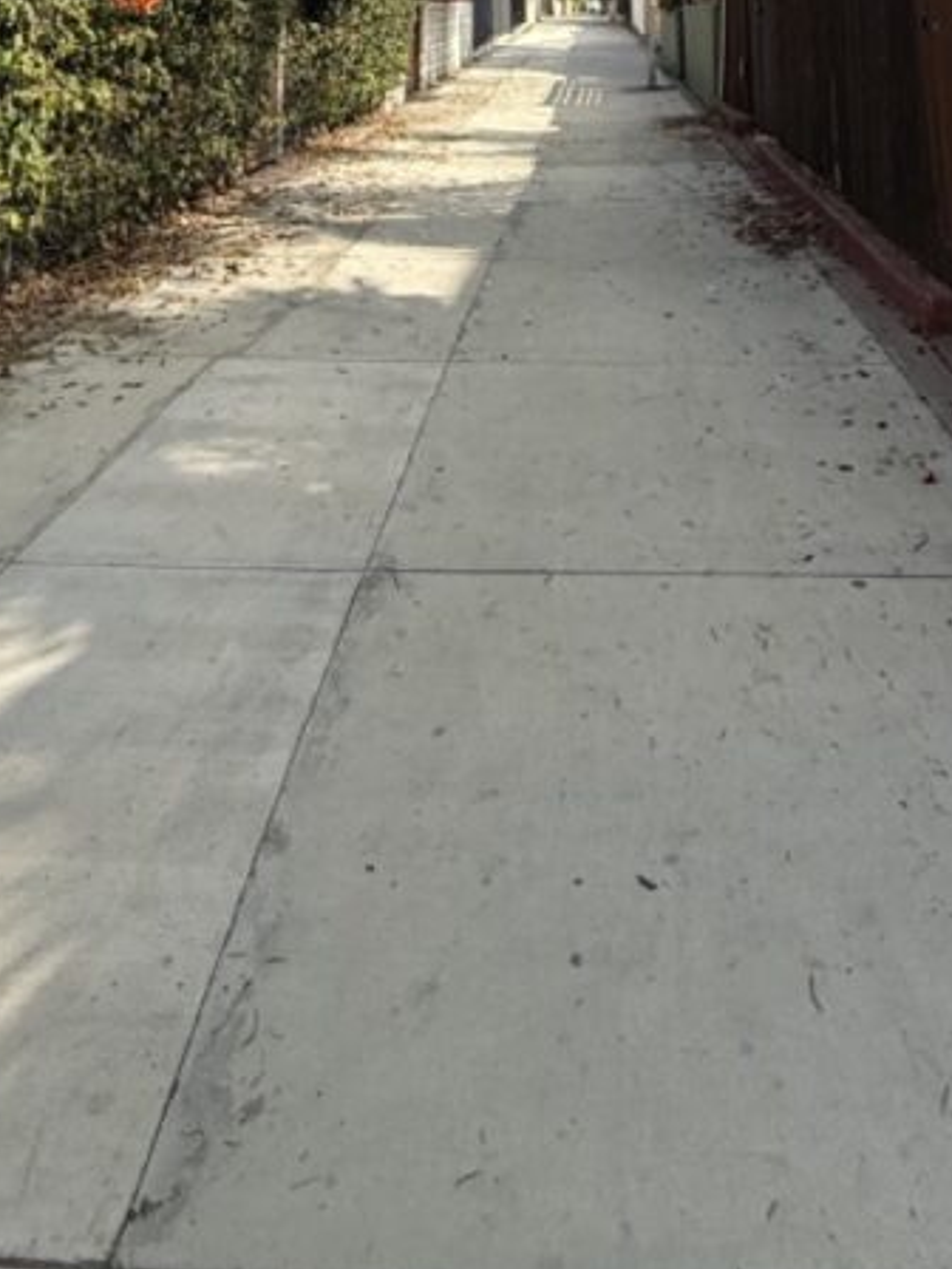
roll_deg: +2.0
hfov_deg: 44.0
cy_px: -147
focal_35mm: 32
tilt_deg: +6.7
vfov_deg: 43.2
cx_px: 544
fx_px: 1173
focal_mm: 2.22
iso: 50
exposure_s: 1/1068
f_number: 2.2
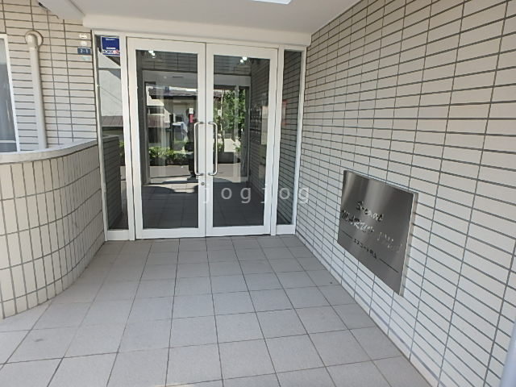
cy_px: 194
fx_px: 313
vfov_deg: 63.4
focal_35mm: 21
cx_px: 258
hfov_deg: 79.0
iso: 125
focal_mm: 3.7
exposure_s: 1/100
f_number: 3.5
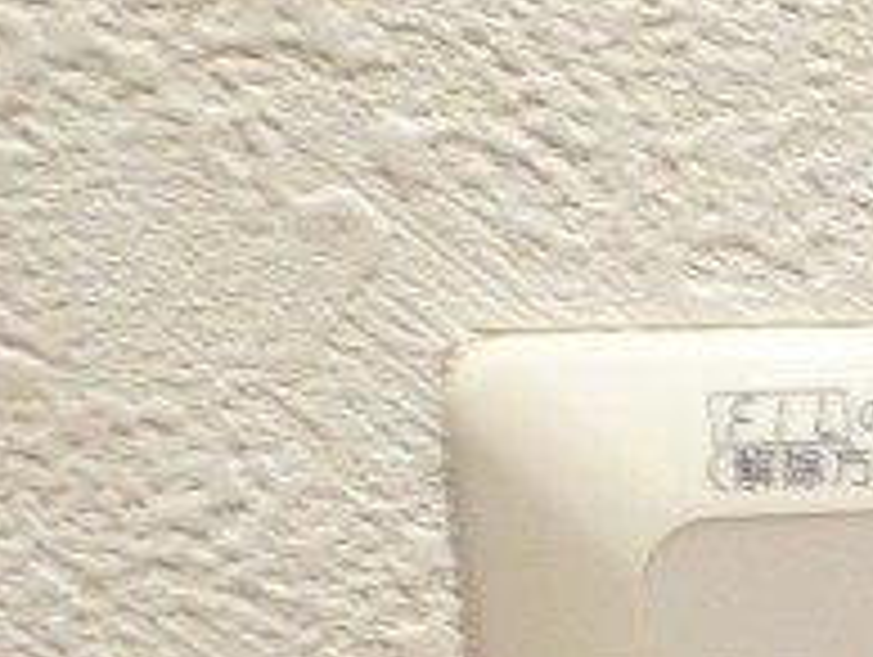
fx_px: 1995
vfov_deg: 17.2
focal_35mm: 79
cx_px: 1206
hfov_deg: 21.7
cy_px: 932
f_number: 3.3
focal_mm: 4.3
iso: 200
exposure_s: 1/10
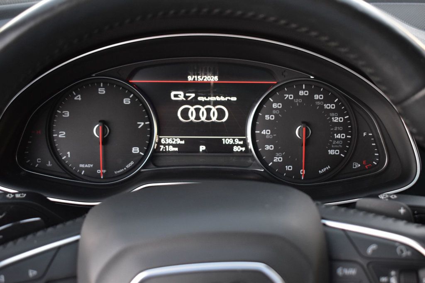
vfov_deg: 29.8
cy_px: 142
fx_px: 531
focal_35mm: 45
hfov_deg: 43.6
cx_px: 212
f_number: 4.2
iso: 1600
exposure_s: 1/13
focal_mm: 30
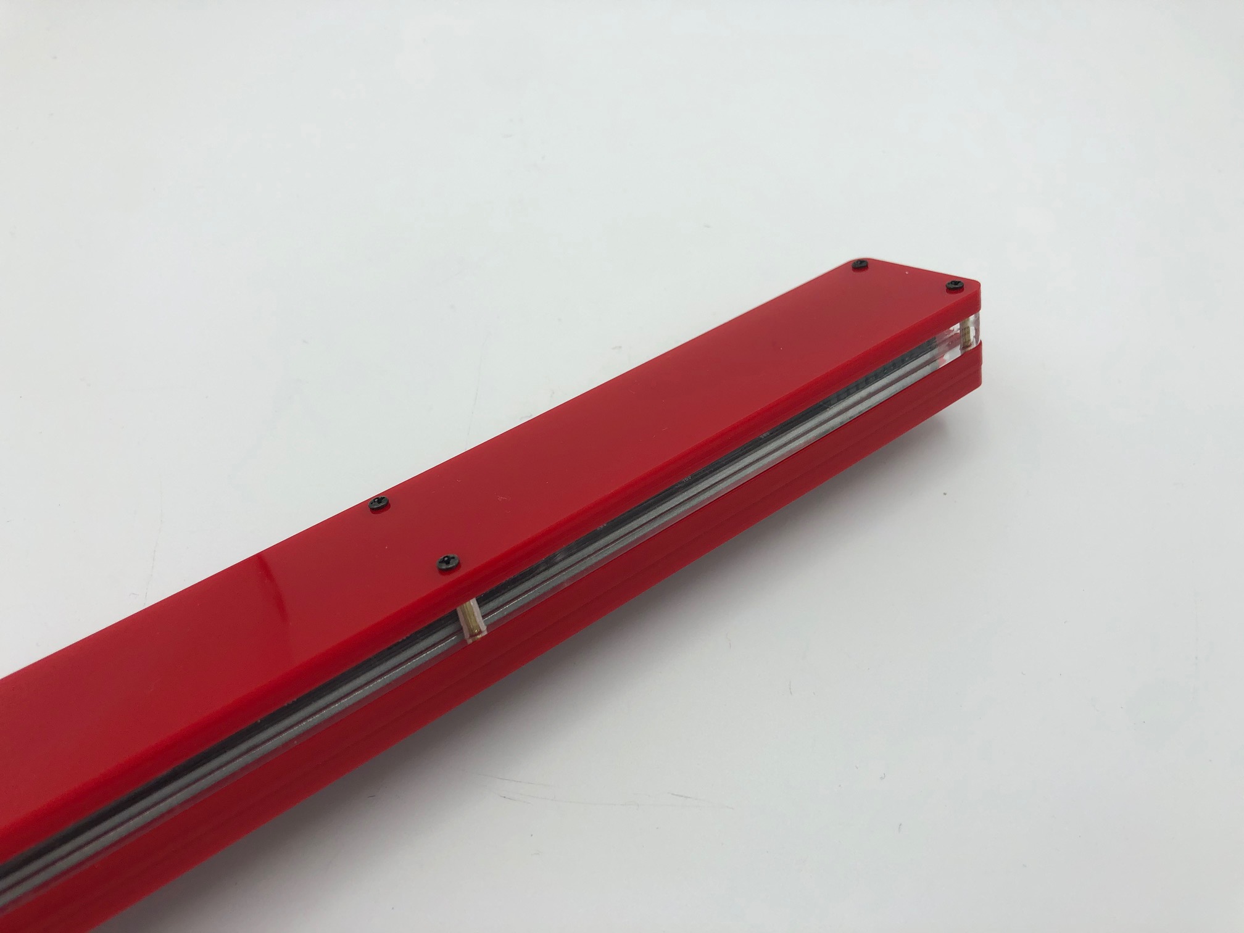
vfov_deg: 49.7
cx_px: 622
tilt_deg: -52.0
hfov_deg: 63.4
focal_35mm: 28
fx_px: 1006
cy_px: 466
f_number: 1.8
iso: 20
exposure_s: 1/787
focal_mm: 4
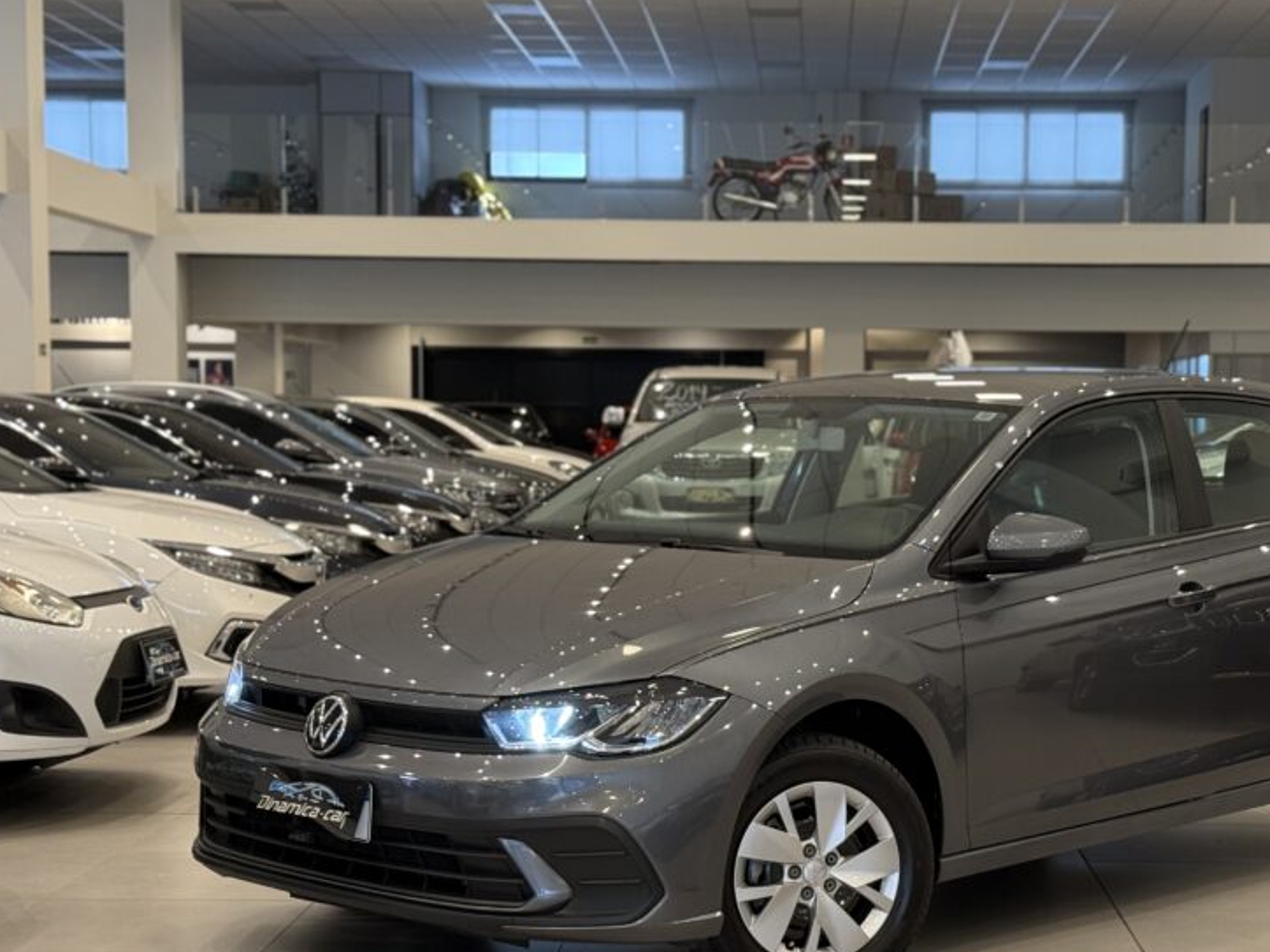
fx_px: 2494
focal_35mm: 68
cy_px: 608
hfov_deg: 28.5
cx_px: 790
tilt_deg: -3.9
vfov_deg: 21.6
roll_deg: -0.3
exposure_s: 1/60
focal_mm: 6.76
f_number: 1.78
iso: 160
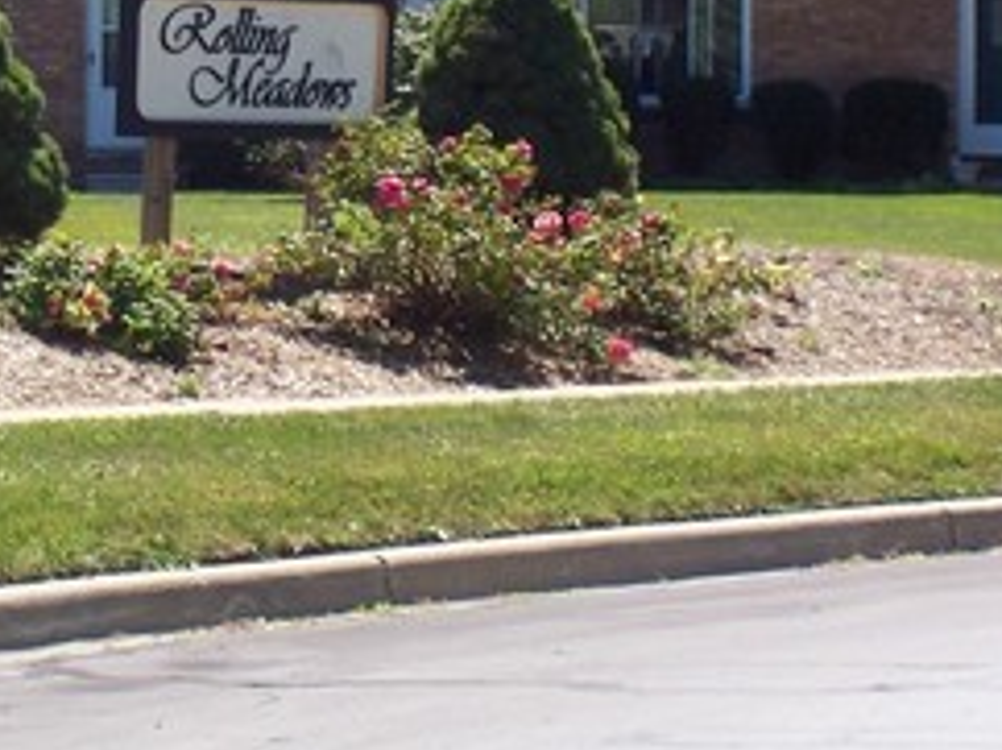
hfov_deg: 8.0
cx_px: 315
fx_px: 7200
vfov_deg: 5.9
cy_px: 21
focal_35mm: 249
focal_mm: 16.8
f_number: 4.6
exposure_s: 1/350
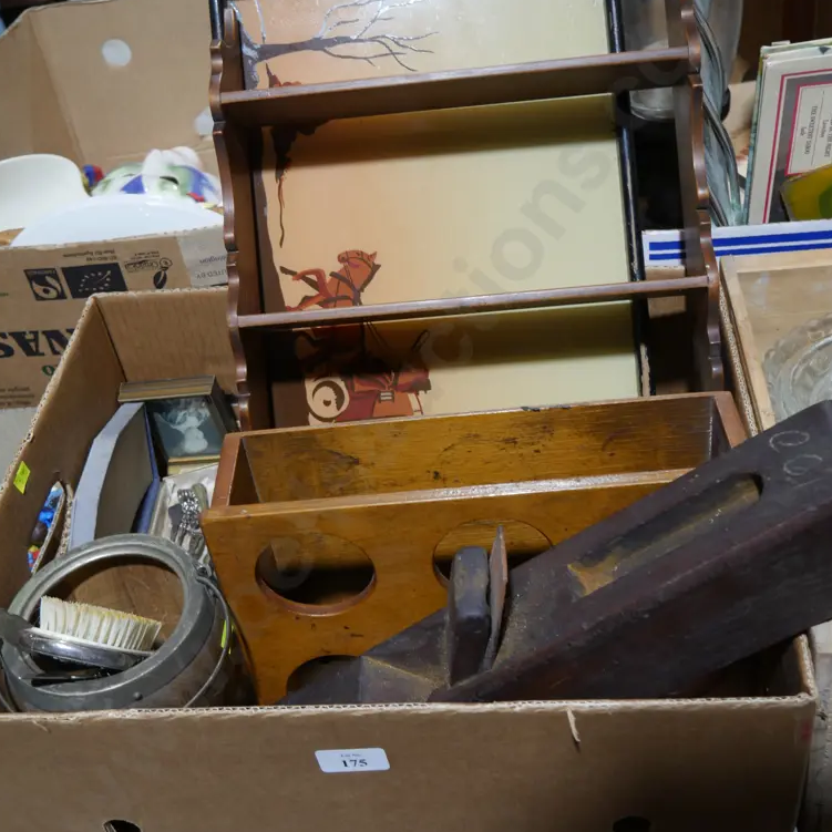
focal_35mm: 41
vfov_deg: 40.9
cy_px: 386
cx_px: 417
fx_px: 1115
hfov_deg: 40.9
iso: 250
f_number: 4
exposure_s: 1/60
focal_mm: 17
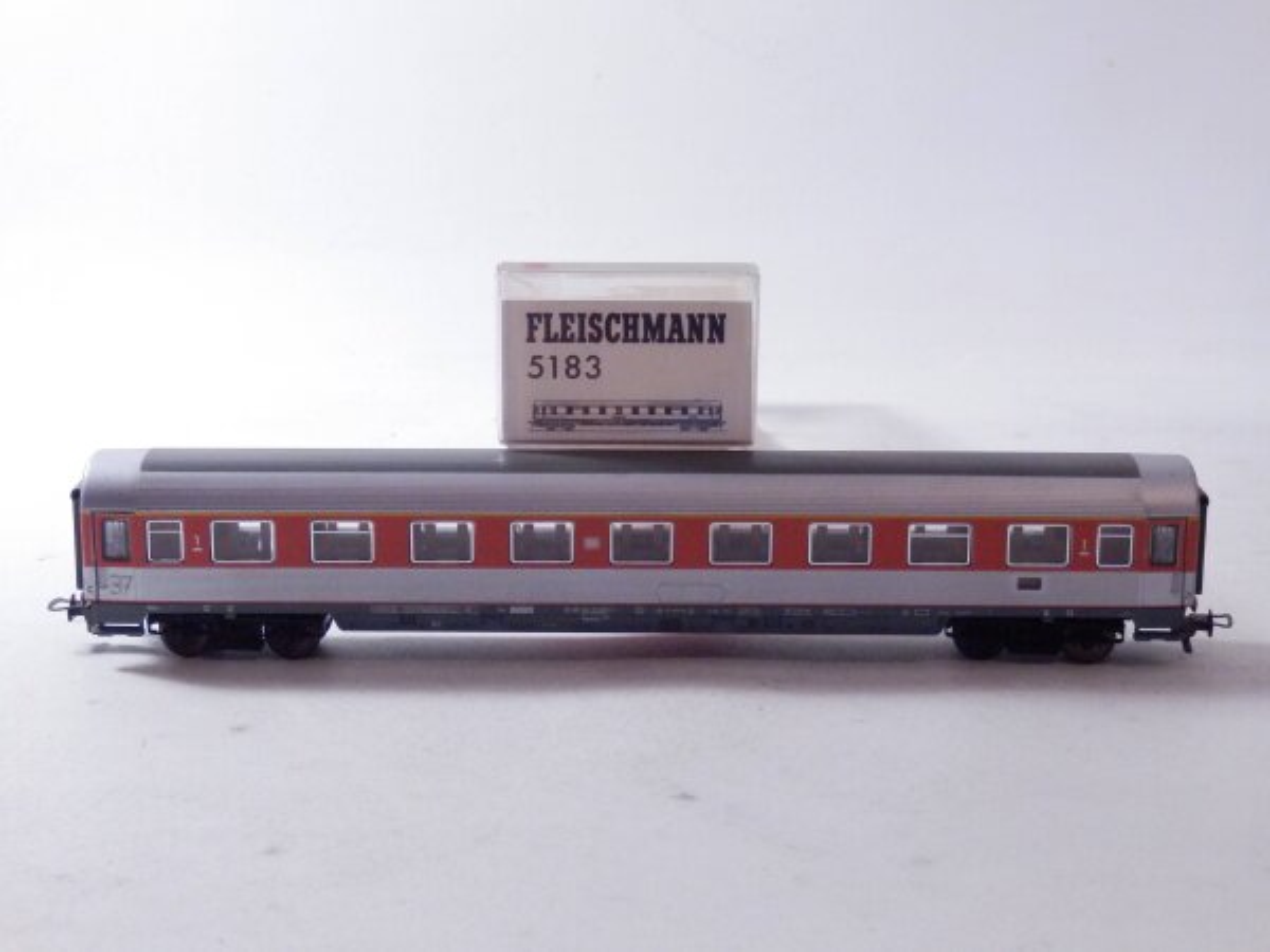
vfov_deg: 22.3
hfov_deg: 29.4
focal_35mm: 66
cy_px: 476
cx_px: 635
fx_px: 2421
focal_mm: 11.9
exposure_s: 1/160
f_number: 4.4
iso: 800
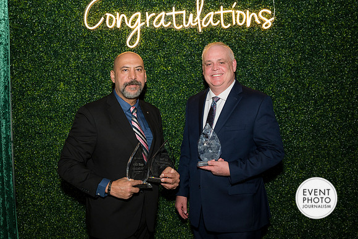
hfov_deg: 51.9
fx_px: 368
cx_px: 179
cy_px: 120
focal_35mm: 37
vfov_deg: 36.0
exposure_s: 1/160
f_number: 5
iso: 800
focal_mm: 37
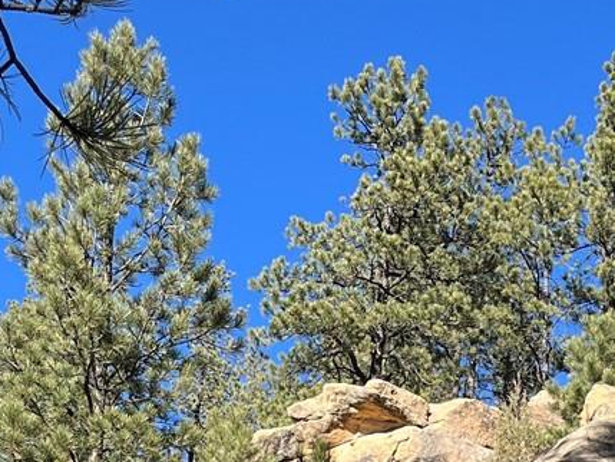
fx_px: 1724
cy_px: 841
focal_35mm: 97
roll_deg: -2.7
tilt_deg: +9.8
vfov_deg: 13.6
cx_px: 390
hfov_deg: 20.2
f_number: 1.6
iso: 50
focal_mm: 5.1
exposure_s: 1/1558
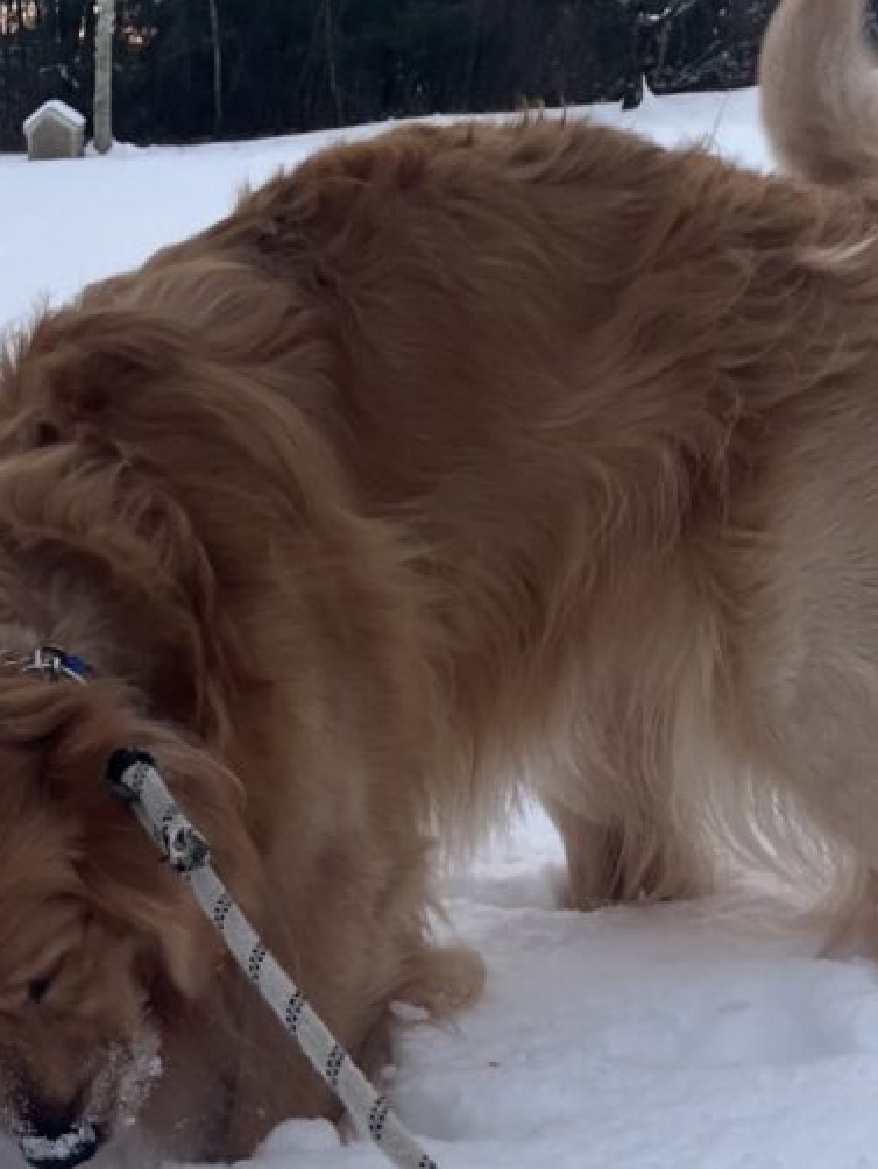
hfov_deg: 26.3
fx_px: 1791
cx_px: 23
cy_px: 1171
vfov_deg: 33.1
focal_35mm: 53
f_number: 1.6
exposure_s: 1/122
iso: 100
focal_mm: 5.1
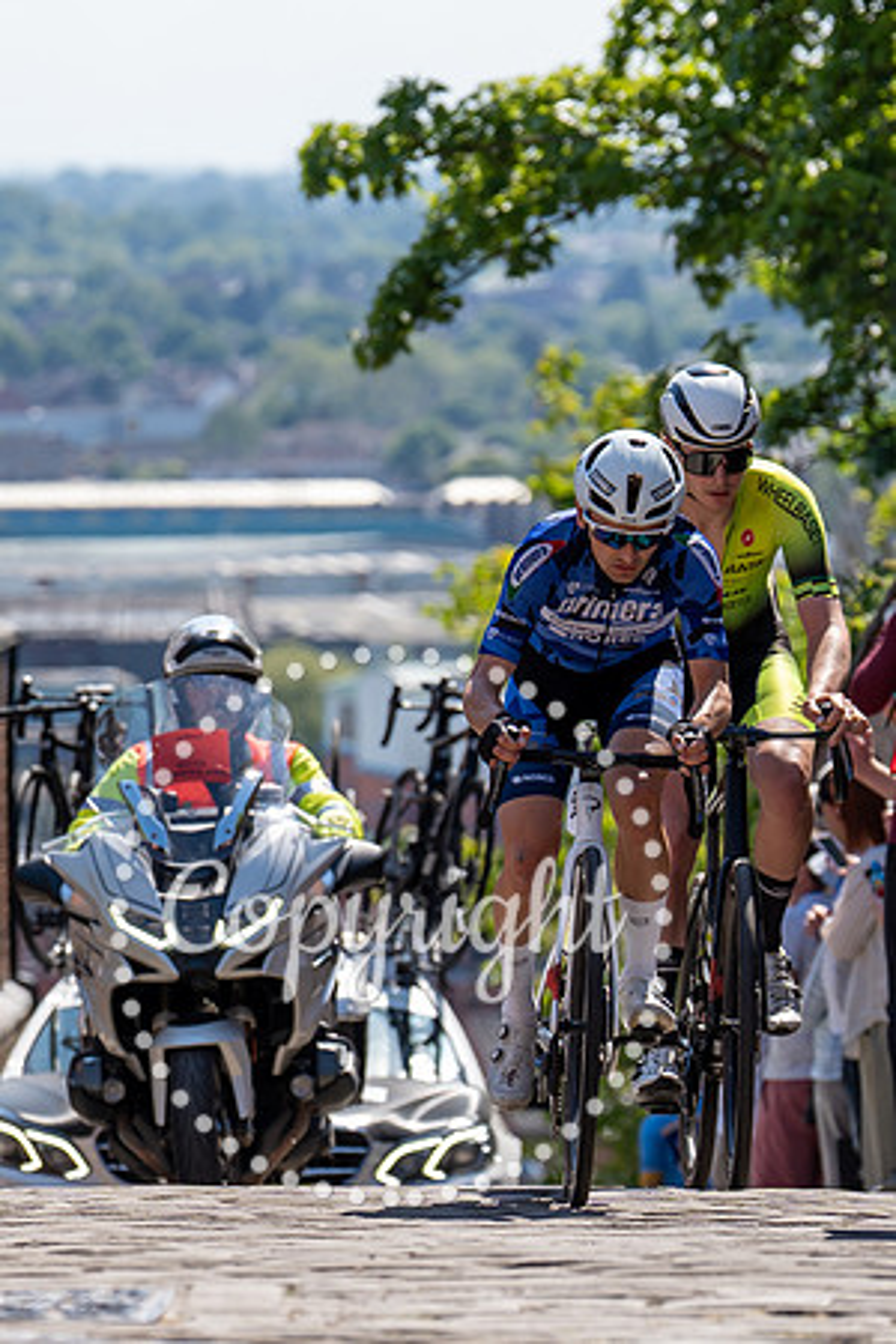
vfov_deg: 6.9
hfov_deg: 4.6
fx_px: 11114
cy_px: 838
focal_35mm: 298
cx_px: -545
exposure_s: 1/1000
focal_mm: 125
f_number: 3.5
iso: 100
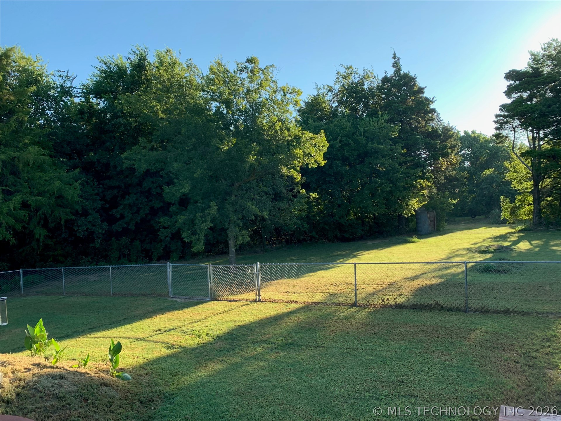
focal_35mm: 26
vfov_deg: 53.1
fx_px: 421
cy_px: 210
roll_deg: +1.1
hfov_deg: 67.3
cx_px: 280
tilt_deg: -0.7
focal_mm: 4.25
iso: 25
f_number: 1.8
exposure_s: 1/457
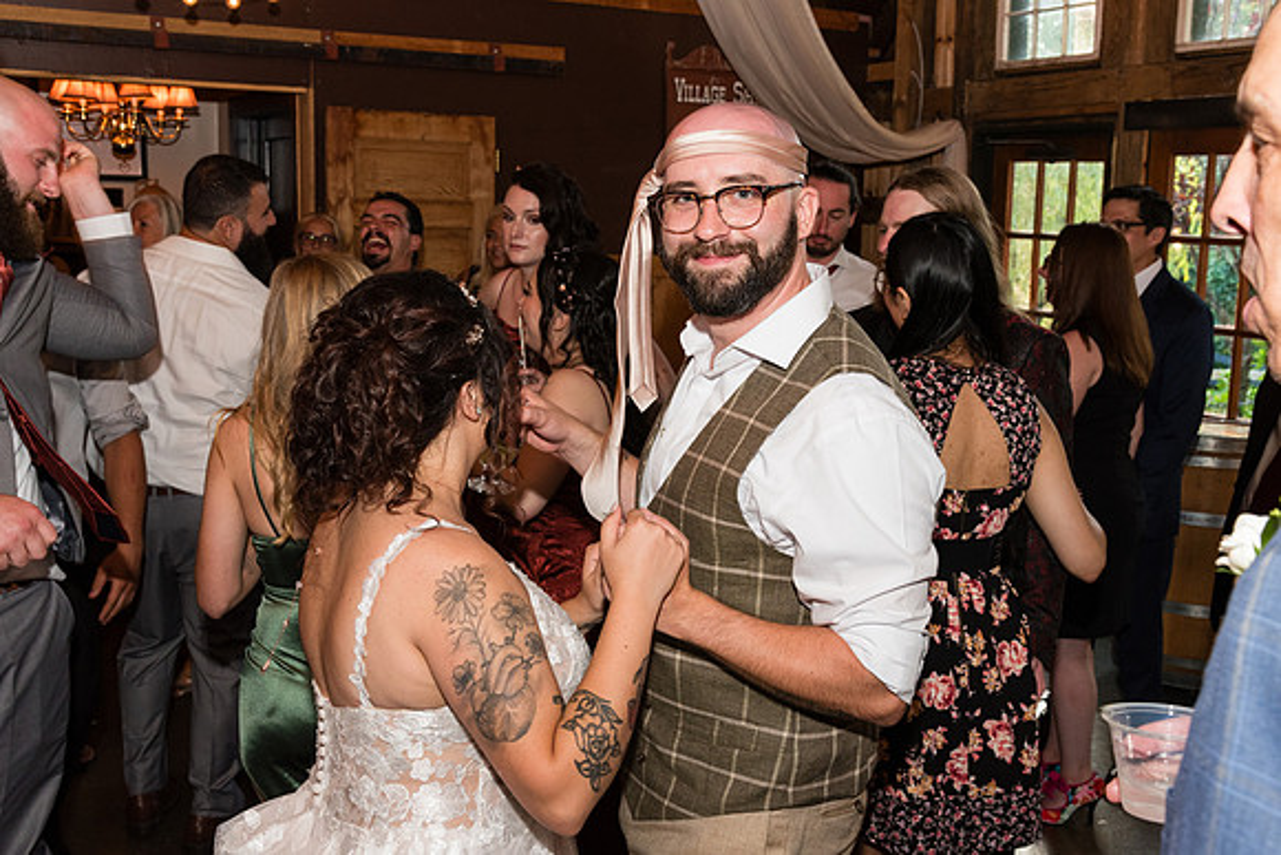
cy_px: 428
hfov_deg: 49.0
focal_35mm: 40
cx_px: 641
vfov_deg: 33.8
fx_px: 1406
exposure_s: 1/60
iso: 1250
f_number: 8
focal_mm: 38
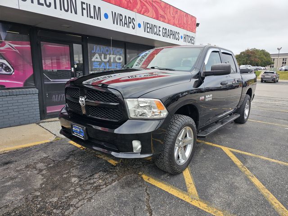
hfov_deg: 73.9
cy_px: 108
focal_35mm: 23
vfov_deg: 58.9
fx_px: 191
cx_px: 144
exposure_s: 1/195
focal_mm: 6.3
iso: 10
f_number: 1.7
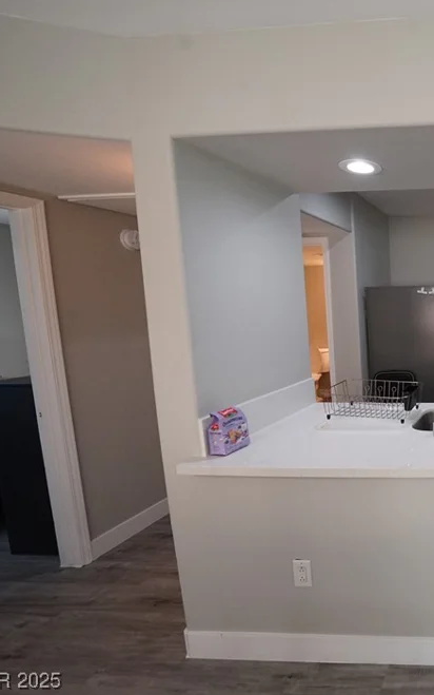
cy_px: 341
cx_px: 506
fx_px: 359
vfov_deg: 88.0
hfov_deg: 43.3
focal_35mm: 19
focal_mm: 12
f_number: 7.1
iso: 2000
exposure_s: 1/125
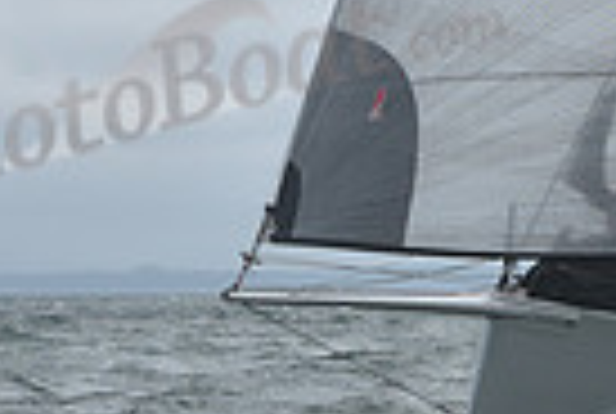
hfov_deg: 6.9
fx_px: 5076
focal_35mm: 296
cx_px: 742
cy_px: 259
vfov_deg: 4.7
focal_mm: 70
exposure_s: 1/1250
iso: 200
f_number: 5.6
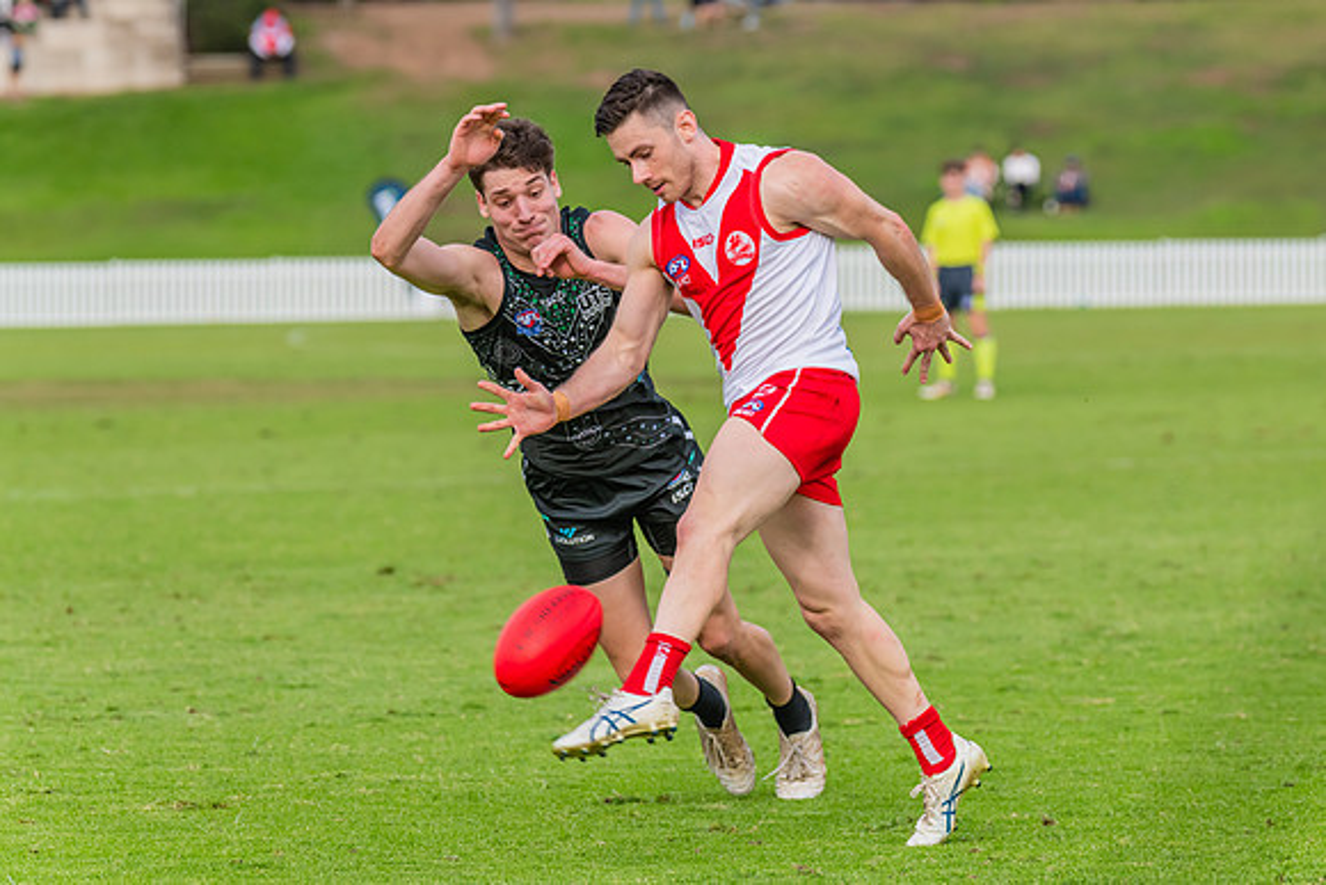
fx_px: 9972
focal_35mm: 271
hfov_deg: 7.6
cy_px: 388
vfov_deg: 5.1
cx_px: 745
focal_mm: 240
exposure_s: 1/1600
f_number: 6.3
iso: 800
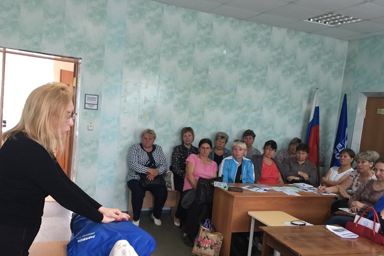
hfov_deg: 55.8
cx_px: 197
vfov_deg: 38.8
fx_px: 363
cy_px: 151
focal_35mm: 34
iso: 80
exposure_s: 1/17
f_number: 2.2
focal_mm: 4.15
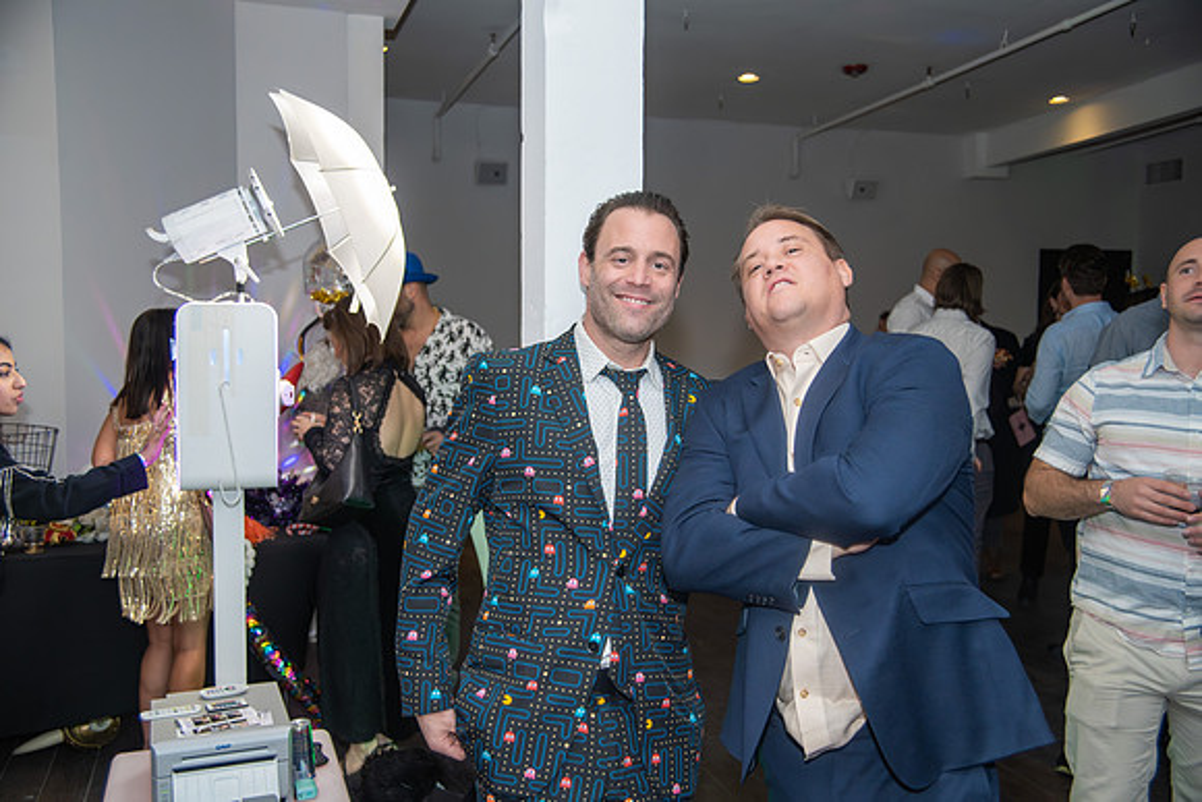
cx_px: 601
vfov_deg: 36.0
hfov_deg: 51.9
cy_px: 401
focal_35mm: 37
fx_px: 1236
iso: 2500
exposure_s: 1/160
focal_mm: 37
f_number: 4.5
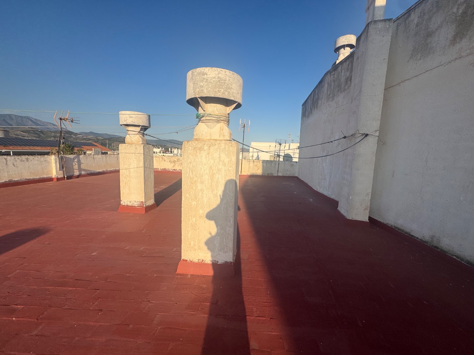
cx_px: 237
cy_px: 178
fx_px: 192
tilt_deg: -6.9
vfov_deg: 85.7
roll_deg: -0.9
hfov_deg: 102.1
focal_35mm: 14
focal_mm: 2.22
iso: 50
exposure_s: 1/2770
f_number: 2.2
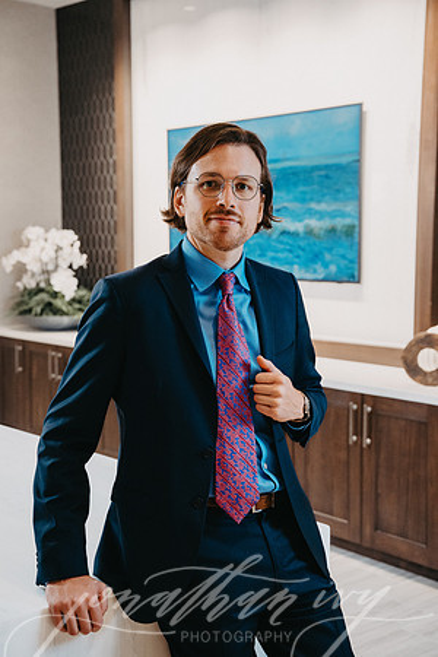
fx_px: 985
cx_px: 219
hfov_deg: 25.1
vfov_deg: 36.9
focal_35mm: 54
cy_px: 328
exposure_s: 1/125
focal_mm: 54
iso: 1600
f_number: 4.5
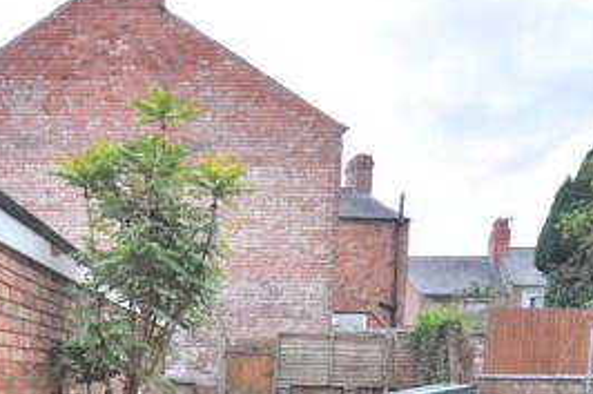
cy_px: 470
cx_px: 232
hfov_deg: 51.5
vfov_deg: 30.6
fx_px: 609
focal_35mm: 37
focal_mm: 10
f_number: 4
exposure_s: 1/60
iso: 400
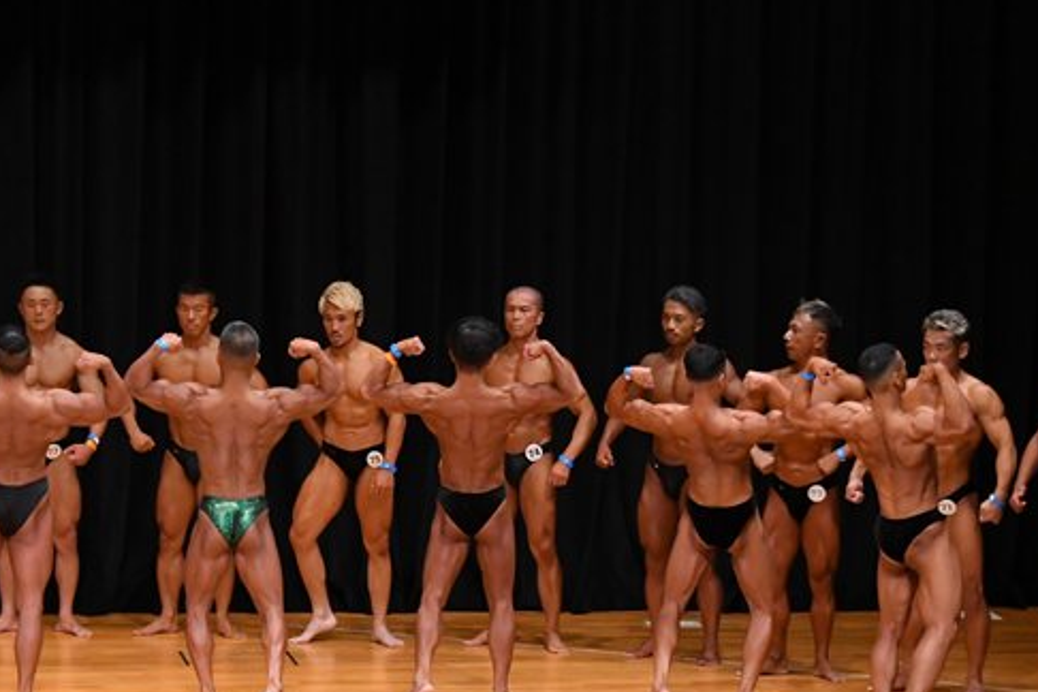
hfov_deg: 10.5
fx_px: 5651
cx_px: 394
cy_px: 472
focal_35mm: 196
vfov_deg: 7.0
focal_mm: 82
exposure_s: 1/400
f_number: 5.6
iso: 3200
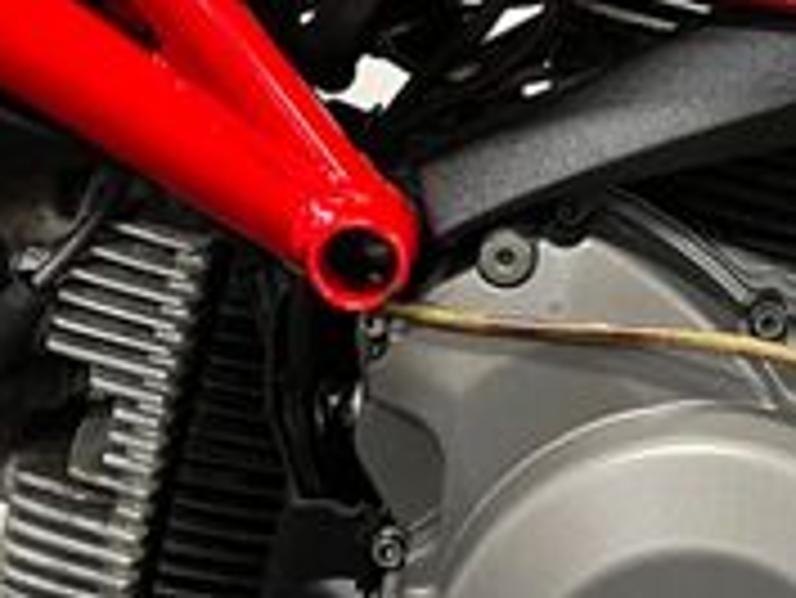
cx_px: 895
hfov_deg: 19.9
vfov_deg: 15.4
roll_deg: -0.5
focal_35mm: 94
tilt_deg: -1.8
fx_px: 2163
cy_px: -4
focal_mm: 5.1
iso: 400
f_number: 1.6
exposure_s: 1/33
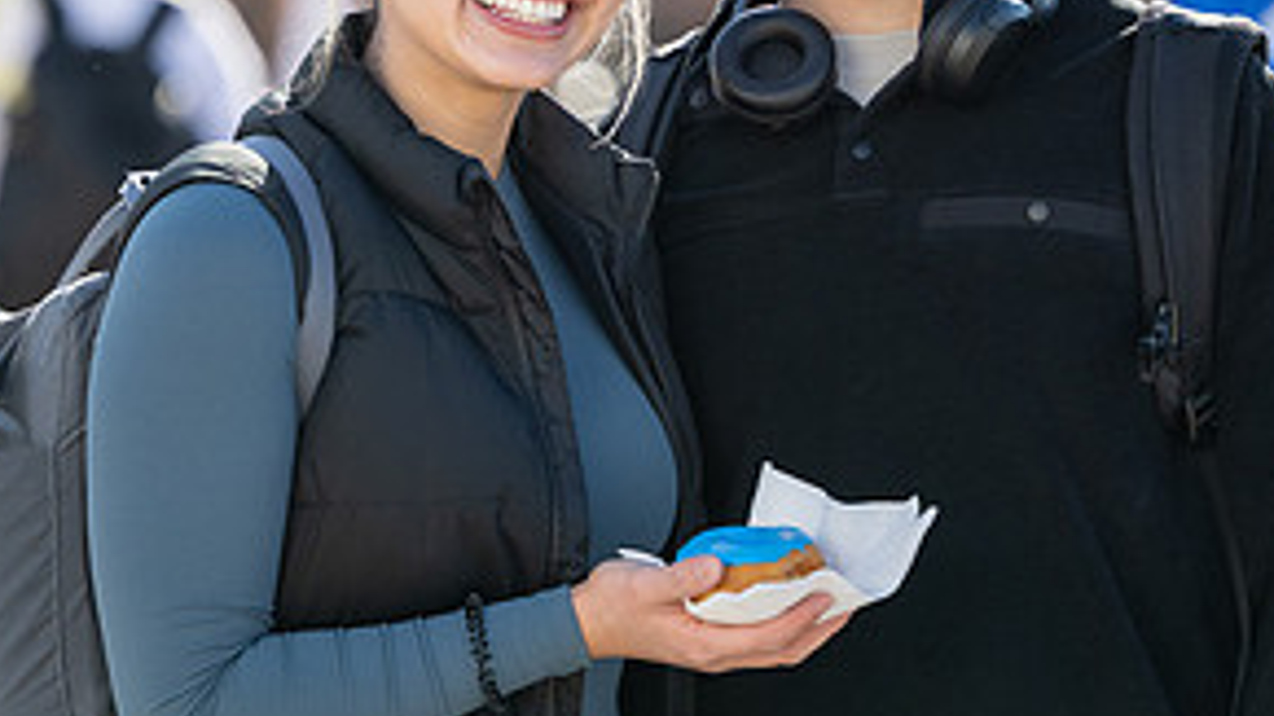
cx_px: 397
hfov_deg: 8.3
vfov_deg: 4.7
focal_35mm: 260
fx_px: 8782
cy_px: 46
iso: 640
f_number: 2.8
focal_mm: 115
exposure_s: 1/2500
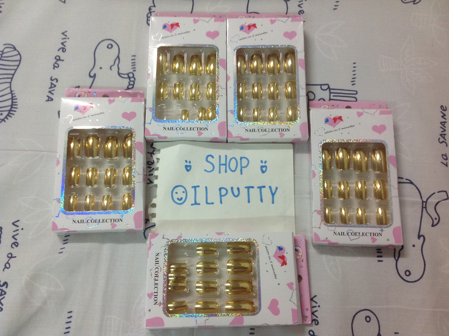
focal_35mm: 35
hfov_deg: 52.7
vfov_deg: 40.6
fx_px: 453
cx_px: 224
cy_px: 168
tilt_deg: -73.6
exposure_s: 1/17
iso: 100
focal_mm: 4.28
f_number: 2.4
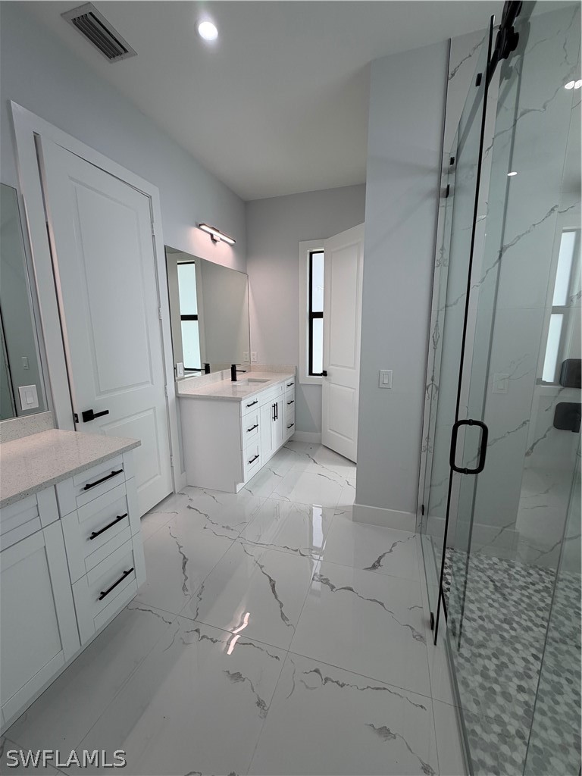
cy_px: 388
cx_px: 291
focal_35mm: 14
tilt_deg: -9.7
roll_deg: +0.4
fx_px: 314
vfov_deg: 102.1
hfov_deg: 85.7
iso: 64
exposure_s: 1/120
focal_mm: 2.22
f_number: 2.2
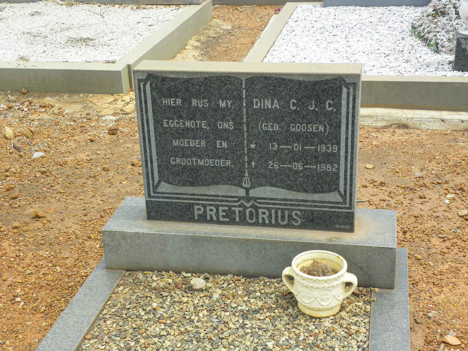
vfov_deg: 26.1
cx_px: 234
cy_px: 176
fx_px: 757
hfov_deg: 34.3
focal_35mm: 56
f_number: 4.5
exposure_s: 1/250
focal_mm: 9.9
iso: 64
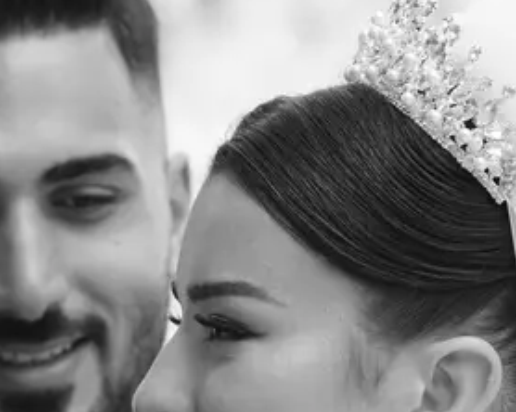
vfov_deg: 3.8
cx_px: -323
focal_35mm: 402
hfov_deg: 4.8
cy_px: 720
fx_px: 6135
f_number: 2.8
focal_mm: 85
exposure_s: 1/500
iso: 160
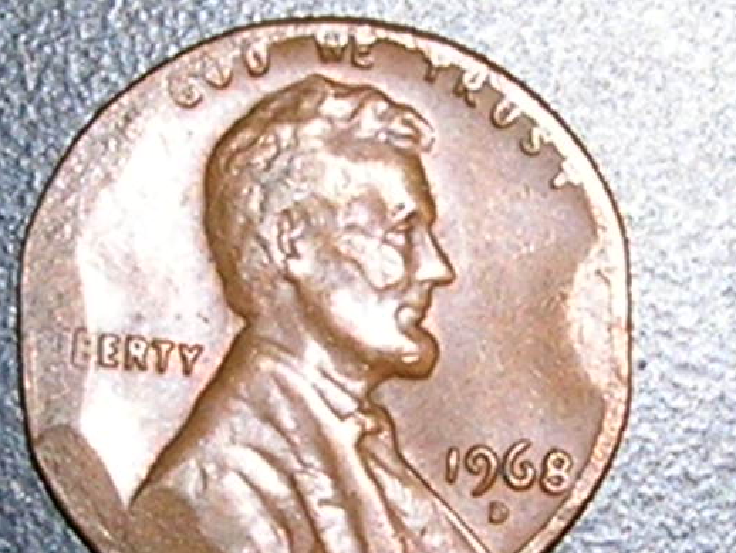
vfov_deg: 34.4
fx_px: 893
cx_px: 359
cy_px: 283
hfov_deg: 44.8
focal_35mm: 42
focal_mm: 5.7
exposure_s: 1/60.1
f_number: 4.9
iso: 50
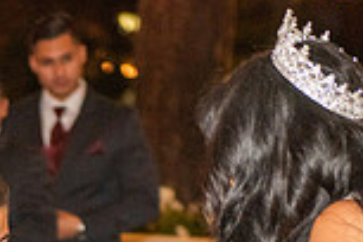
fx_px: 2672
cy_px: 435
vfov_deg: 5.1
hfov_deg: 7.7
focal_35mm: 265
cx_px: -90
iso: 1250
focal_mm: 70
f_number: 2.8
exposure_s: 1/125
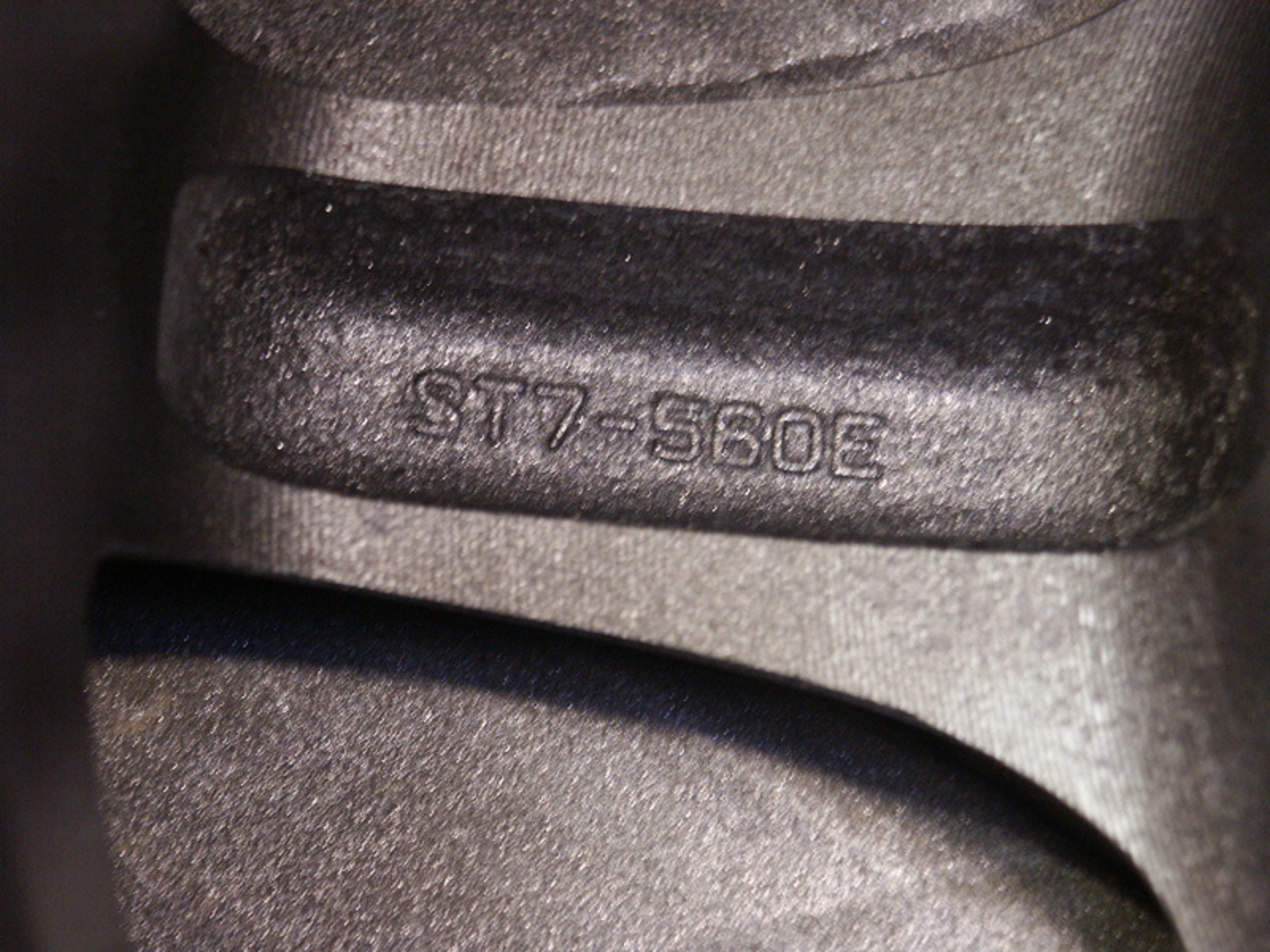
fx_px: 7338
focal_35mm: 200
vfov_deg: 7.4
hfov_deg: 9.9
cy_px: 476
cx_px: 635
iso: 200
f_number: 3.5
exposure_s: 1/10
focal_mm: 50.69
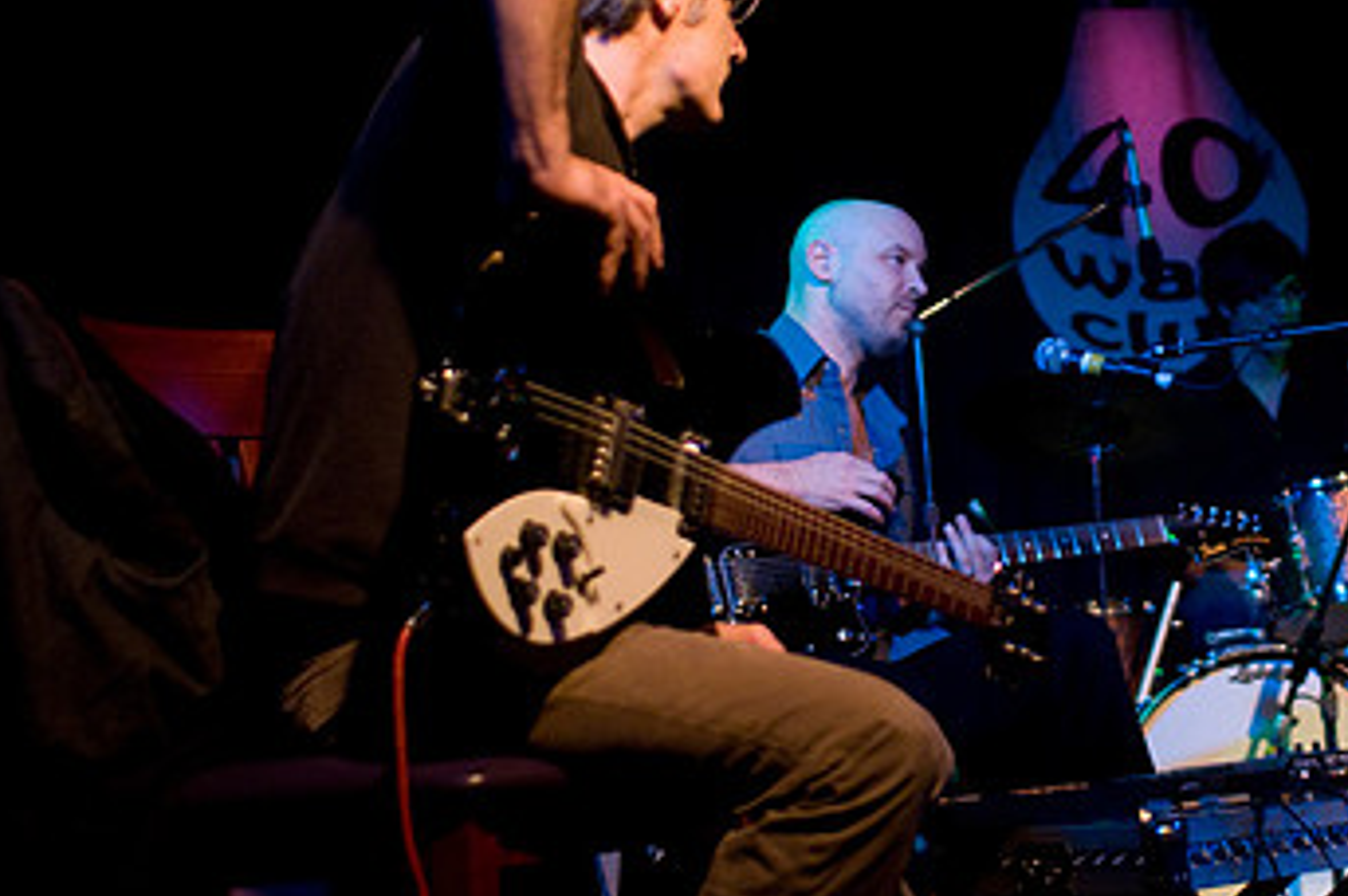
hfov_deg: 26.3
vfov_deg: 17.9
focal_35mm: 76
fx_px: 2843
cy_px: 308
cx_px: 1038
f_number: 1.8
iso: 1000
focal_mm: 30
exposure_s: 1/100
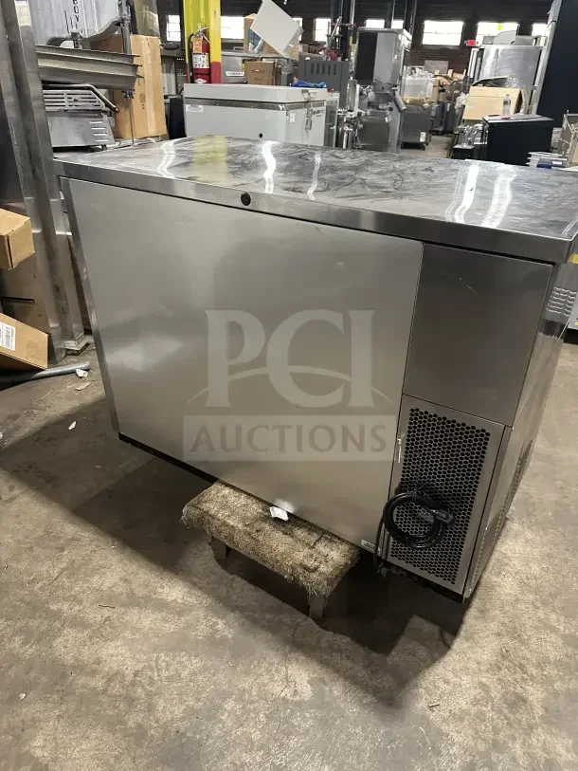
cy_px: 386
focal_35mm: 24
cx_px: 289
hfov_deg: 56.8
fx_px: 534
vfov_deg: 71.6
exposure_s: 1/60
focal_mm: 6.86
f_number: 1.78
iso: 400
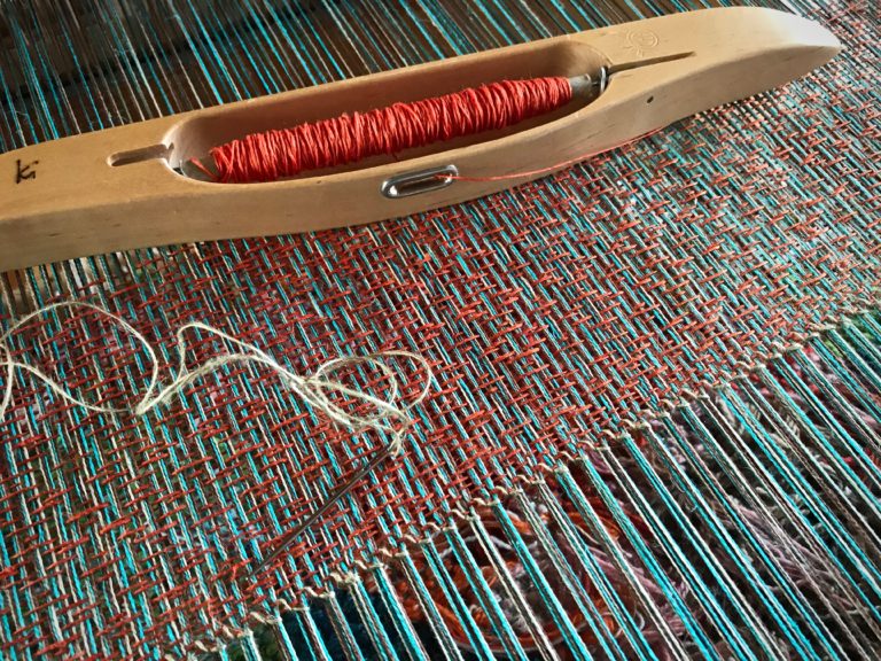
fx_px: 713
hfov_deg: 63.4
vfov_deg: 49.7
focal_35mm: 28
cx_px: 440
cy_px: 330
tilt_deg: -57.6
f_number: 1.8
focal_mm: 3.99
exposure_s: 1/15
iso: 64
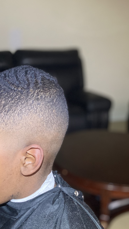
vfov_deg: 43.5
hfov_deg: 24.6
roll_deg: +1.8
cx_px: 10
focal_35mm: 47
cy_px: 137
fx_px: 286
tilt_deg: -21.0
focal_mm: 3.99
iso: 400
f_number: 1.8
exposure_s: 1/40
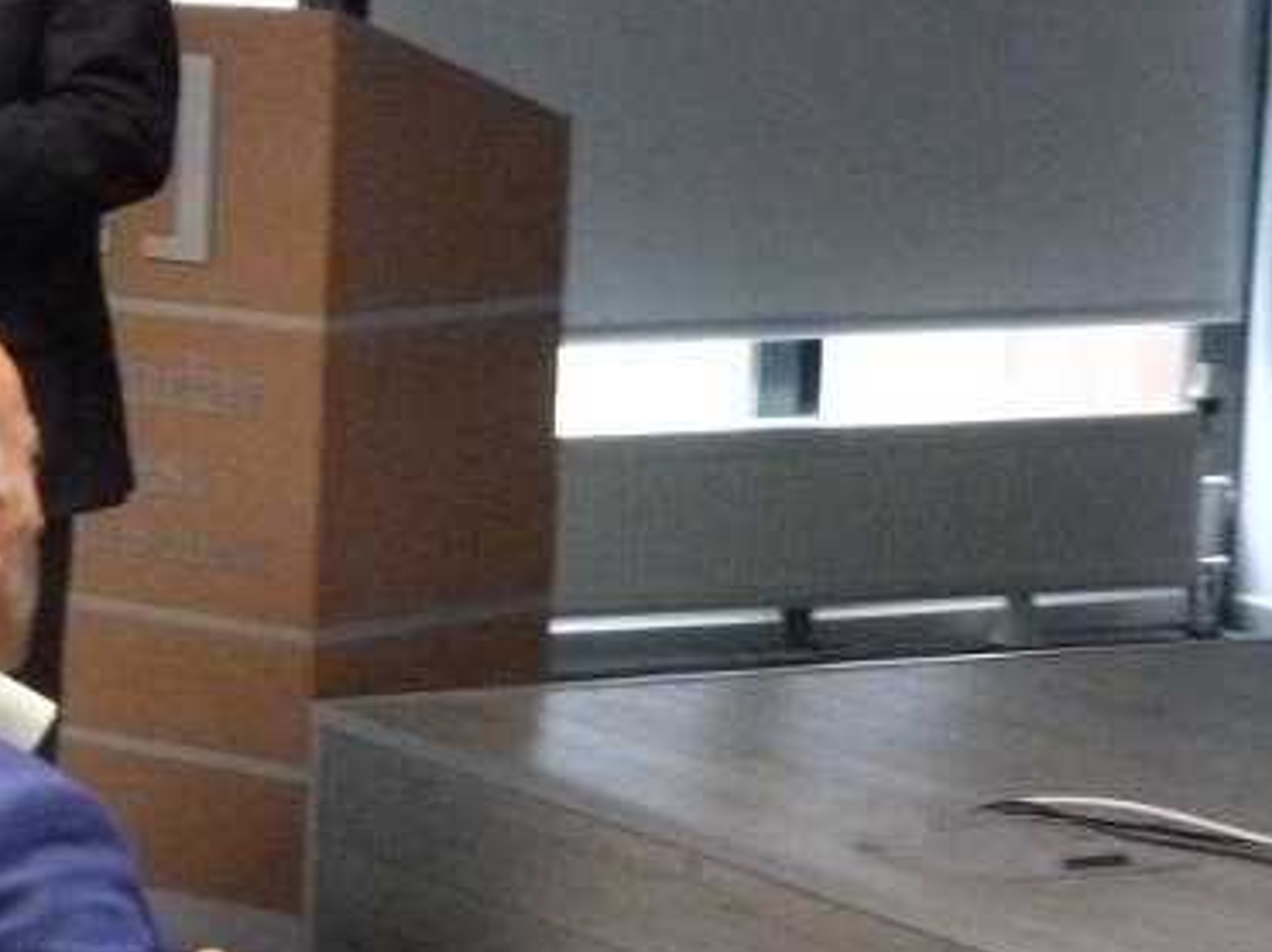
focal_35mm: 149
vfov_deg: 9.9
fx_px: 5473
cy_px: 586
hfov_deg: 12.8
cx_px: -449
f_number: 3.2
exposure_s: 1/20
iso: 800
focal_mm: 9.7
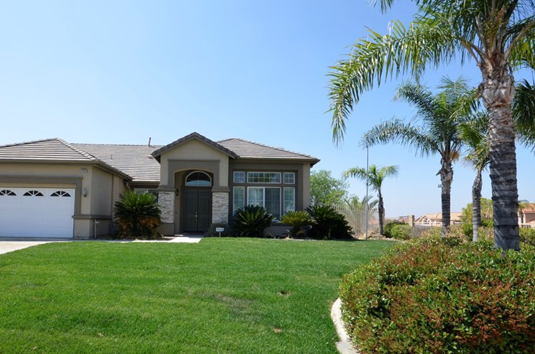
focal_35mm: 20
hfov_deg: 83.4
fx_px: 296
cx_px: 222
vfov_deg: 61.5
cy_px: 195
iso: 140
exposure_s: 1/250
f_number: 8
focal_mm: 10
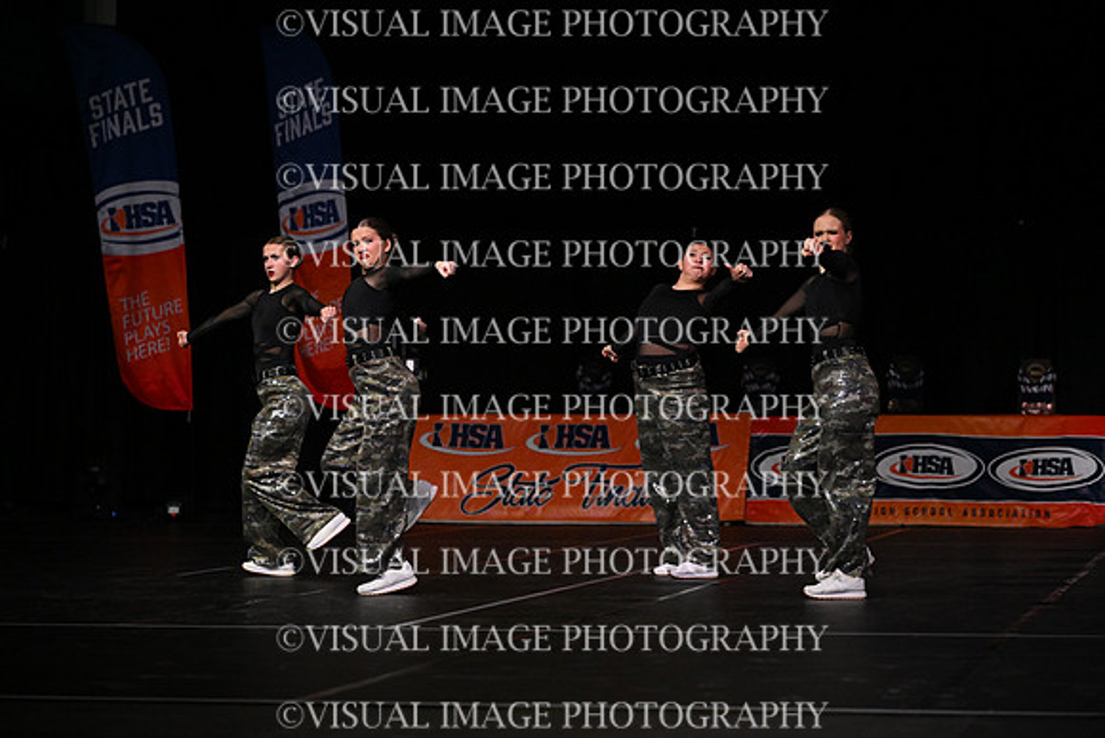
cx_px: 552
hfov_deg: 21.0
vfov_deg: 14.1
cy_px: 369
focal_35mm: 97
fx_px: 2978
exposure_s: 1/1000
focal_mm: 97
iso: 6400
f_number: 4
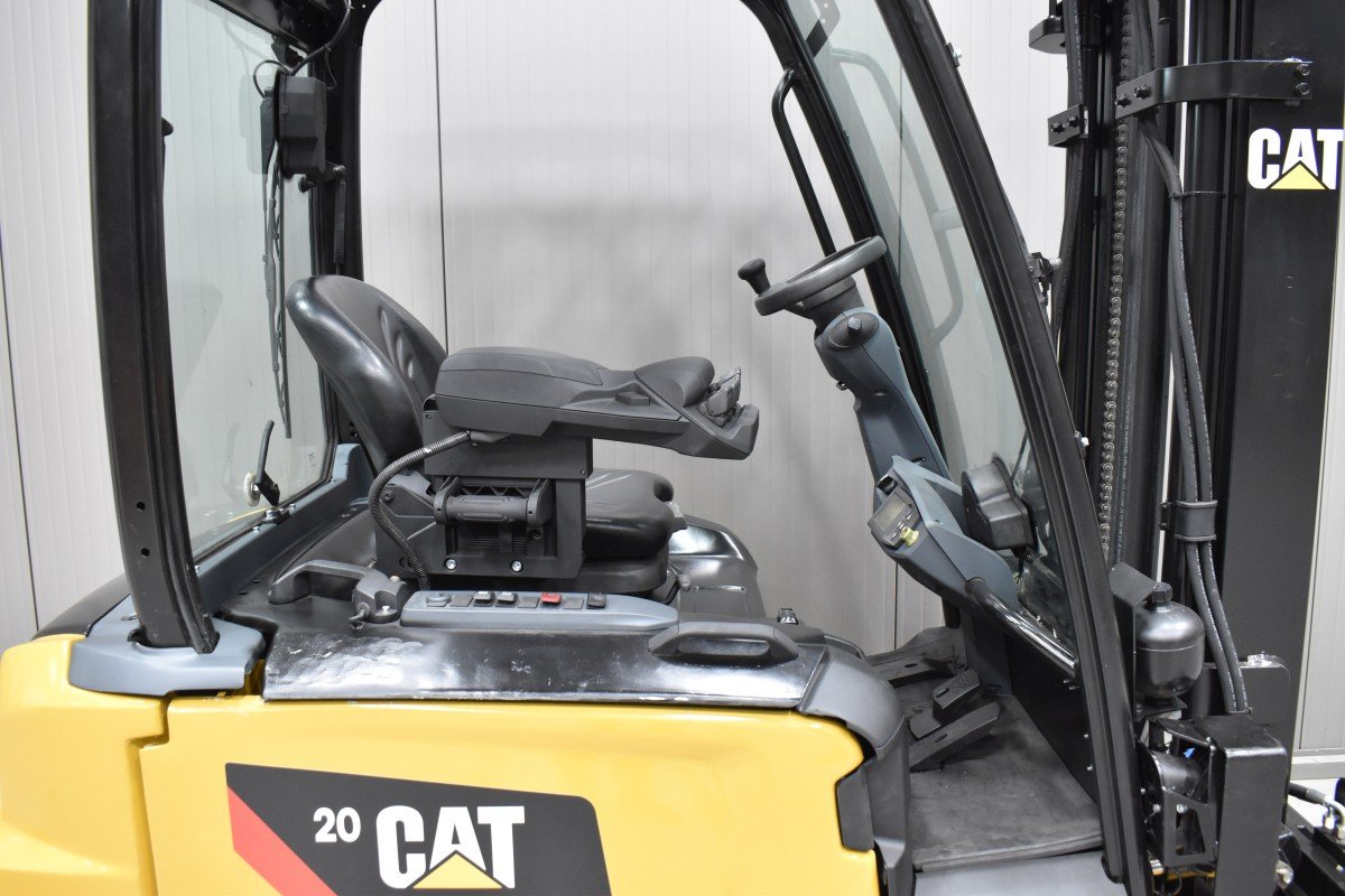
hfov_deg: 61.9
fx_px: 1121
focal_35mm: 30
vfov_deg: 43.6
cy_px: 448
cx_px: 672
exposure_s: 1/20
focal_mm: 20
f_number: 4.5
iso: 1600
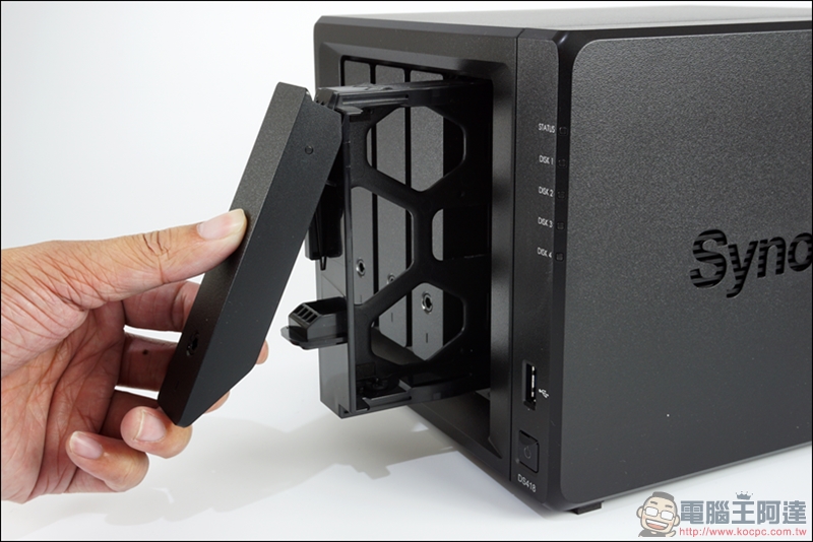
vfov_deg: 29.9
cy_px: 271
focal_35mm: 45
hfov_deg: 43.6
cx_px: 406
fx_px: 1017
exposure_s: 1
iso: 200
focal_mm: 30
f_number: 16
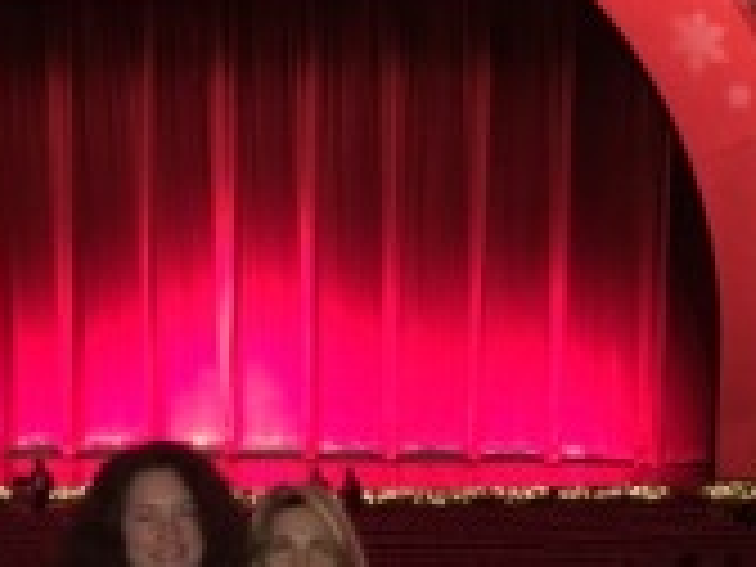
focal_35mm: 63
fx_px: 1376
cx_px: 288
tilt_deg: -4.9
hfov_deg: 30.6
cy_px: 500
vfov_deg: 22.8
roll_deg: +0.3
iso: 400
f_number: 2.2
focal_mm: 4.15
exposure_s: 1/16
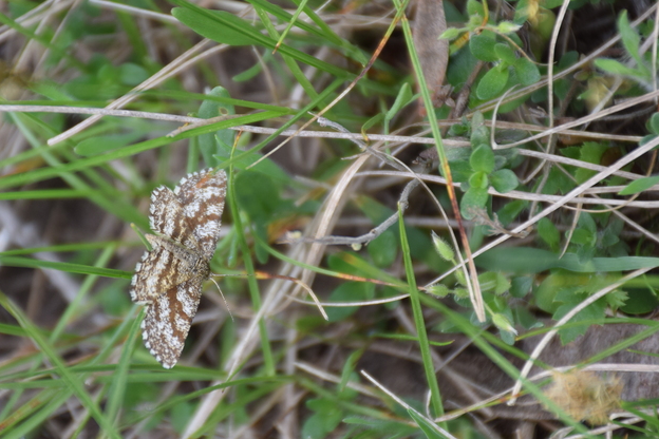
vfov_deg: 4.3
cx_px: 247
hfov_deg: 6.4
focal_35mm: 323
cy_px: 199
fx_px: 5912
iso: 400
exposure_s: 1/250
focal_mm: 140
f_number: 5.6
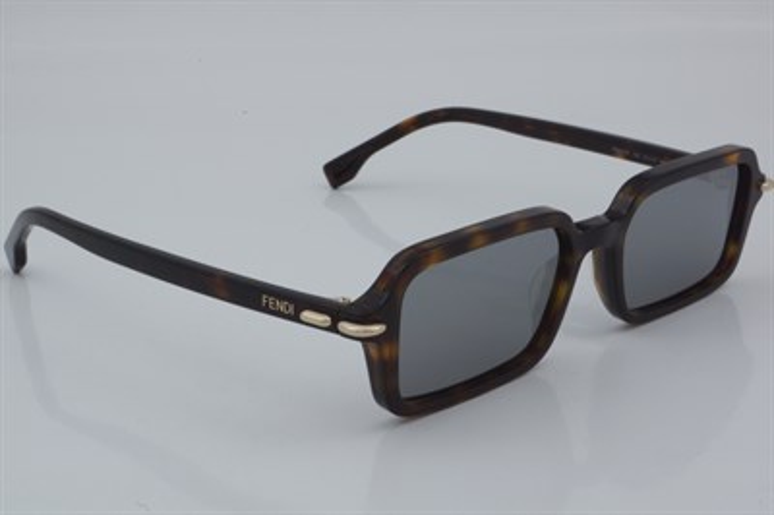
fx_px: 1611
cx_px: 387
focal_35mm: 75
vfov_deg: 18.2
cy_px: 258
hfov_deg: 27.0
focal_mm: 50
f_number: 32
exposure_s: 1/4
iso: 100
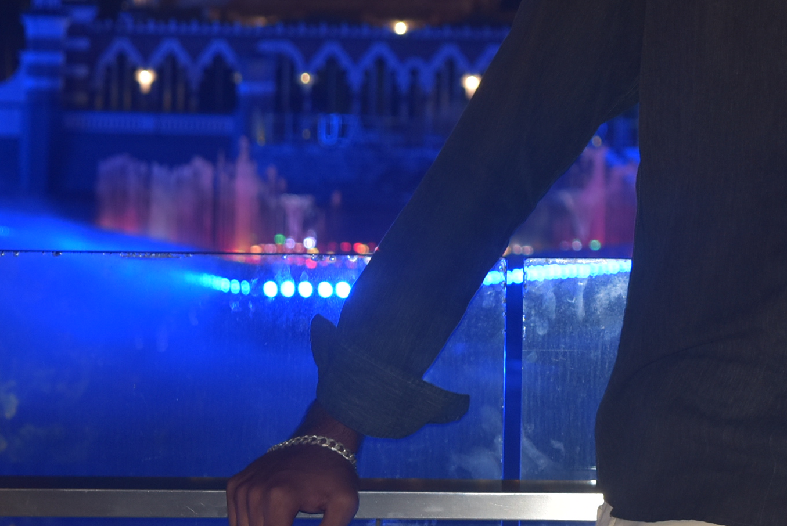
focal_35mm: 182
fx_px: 3984
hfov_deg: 11.2
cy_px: -12
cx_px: 822
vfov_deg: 7.5
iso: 500
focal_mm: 55
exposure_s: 1/15
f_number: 5.6
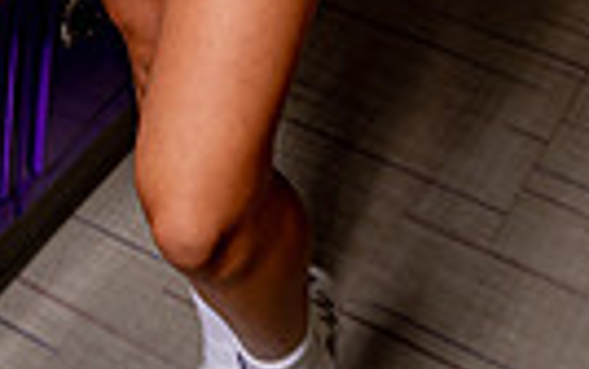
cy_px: -615
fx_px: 1703
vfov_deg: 10.2
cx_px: 154
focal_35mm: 106
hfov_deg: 19.5
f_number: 5.6
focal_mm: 31
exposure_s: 1/125
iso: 125
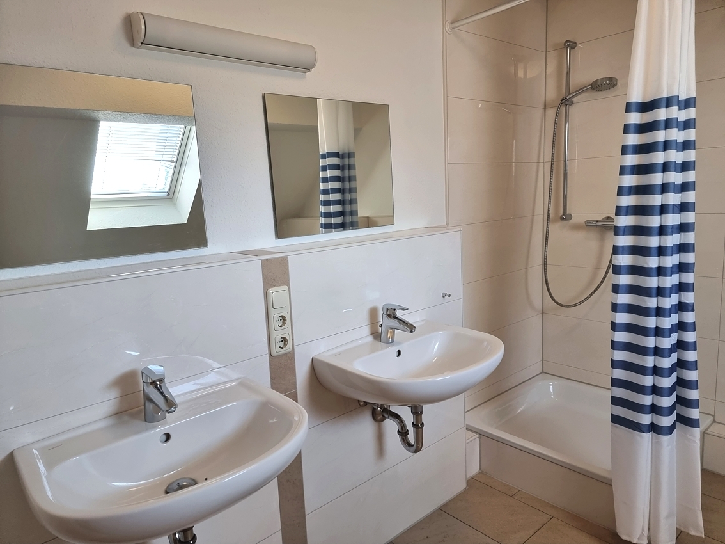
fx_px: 503
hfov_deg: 71.6
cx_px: 362
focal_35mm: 24
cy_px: 272
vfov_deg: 56.8
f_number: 1.8
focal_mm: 6.7
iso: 125
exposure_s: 1/100
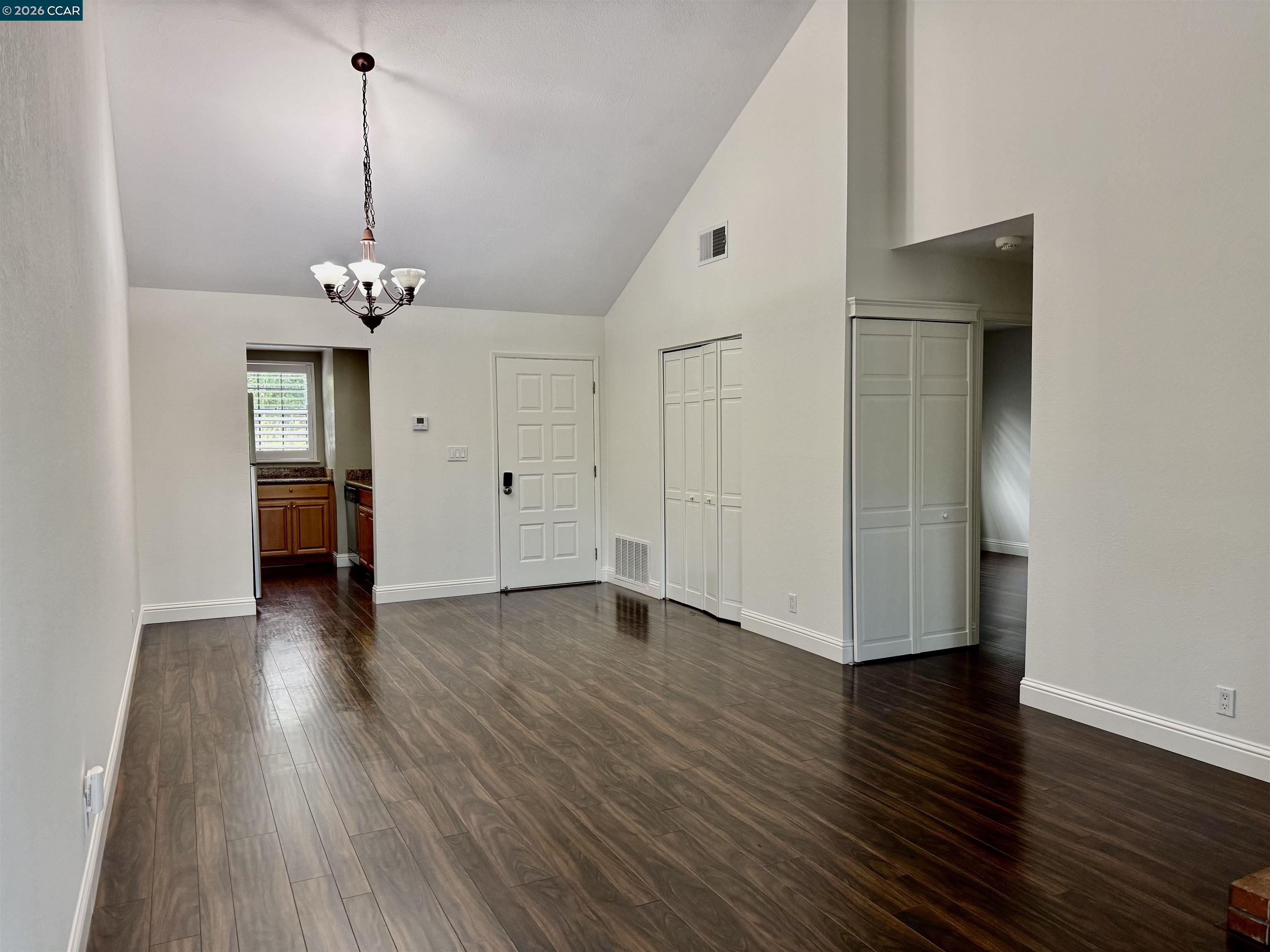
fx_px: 881
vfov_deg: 56.8
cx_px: 635
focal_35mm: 24
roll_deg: +0.7
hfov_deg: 71.6
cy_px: 476
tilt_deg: -3.6
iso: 200
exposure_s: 1/120
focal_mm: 6.76
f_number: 1.78
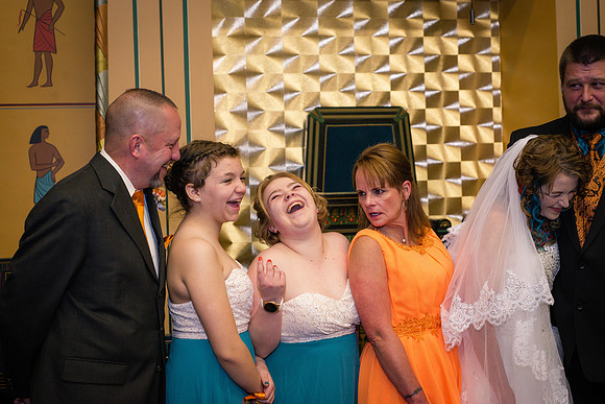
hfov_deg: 39.6
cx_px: 302
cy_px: 202
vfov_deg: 27.0
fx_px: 840
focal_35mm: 50
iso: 800
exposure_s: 1/125
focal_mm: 50
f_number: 5
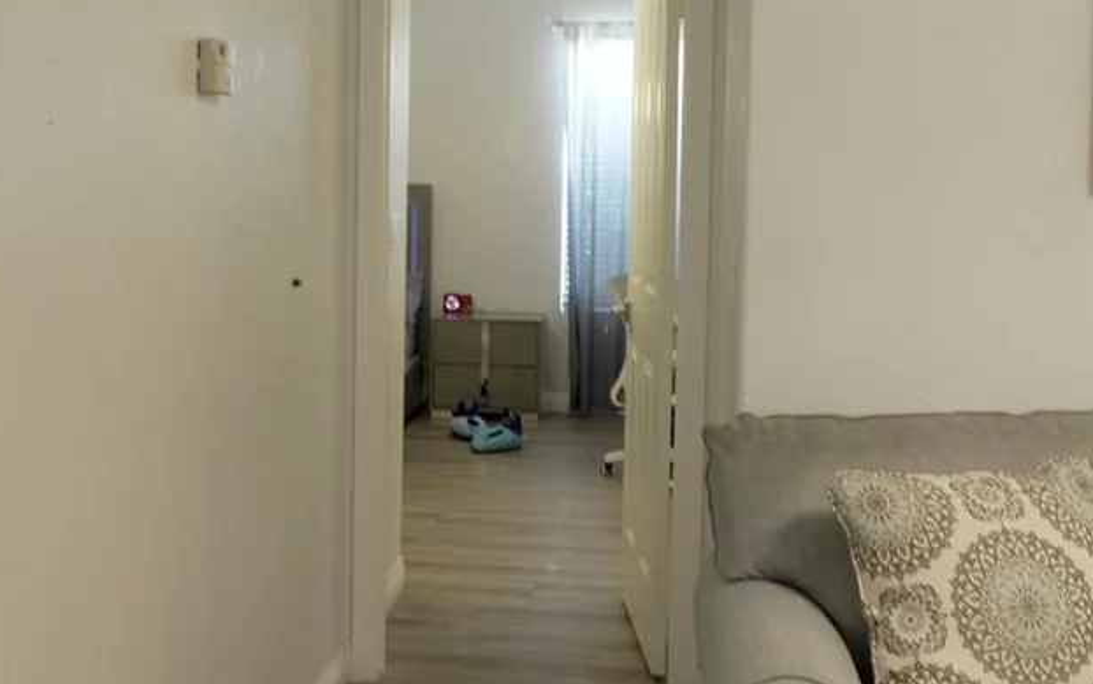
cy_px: 247
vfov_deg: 27.3
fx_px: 1400
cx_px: 425
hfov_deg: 42.4
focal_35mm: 47
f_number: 22
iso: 2500
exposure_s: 1/8
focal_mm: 28
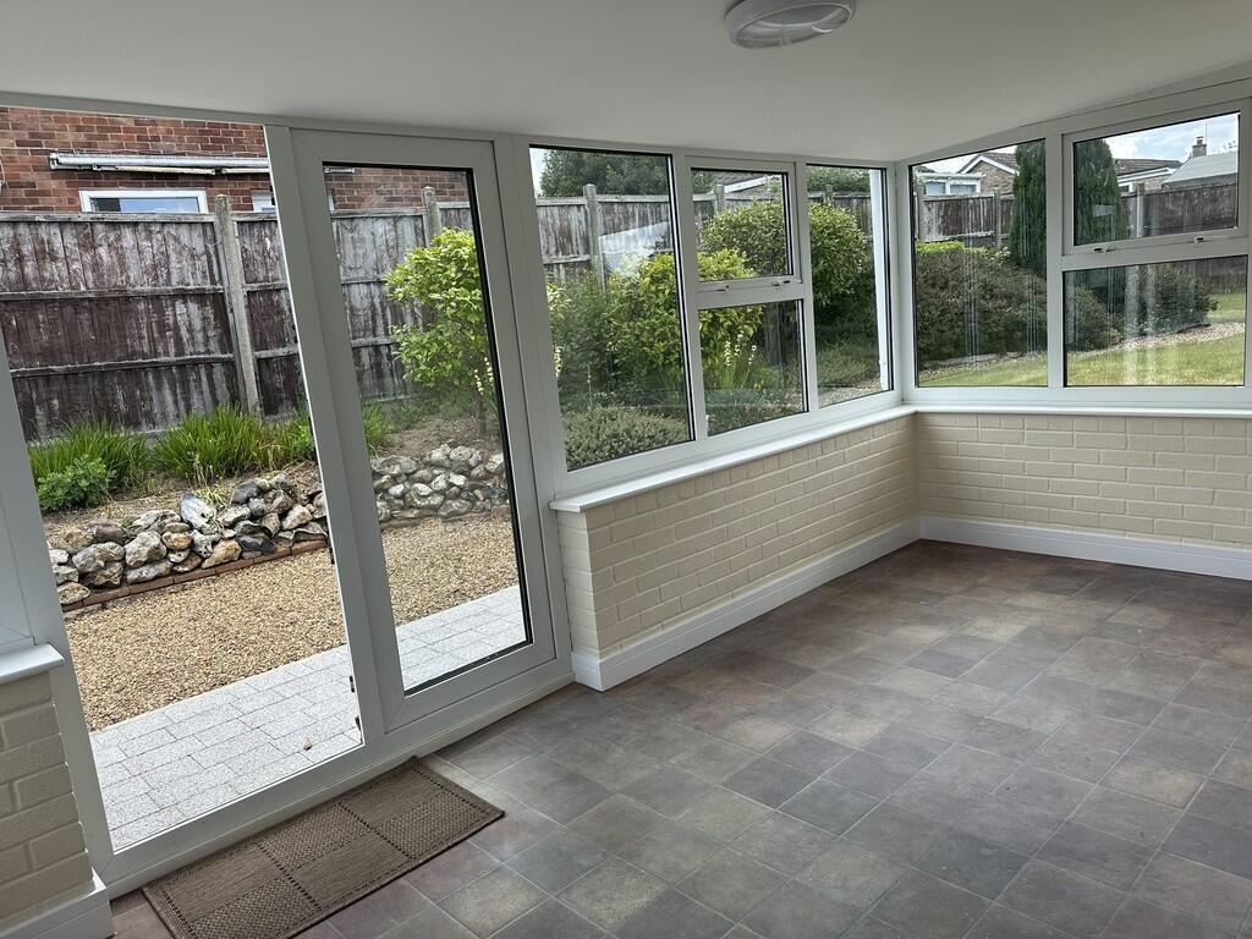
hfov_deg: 71.6
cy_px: 470
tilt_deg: -10.3
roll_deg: +5.8
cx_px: 626
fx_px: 868
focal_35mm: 24
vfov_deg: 56.8
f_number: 1.78
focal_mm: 6.86
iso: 80
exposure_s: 1/887
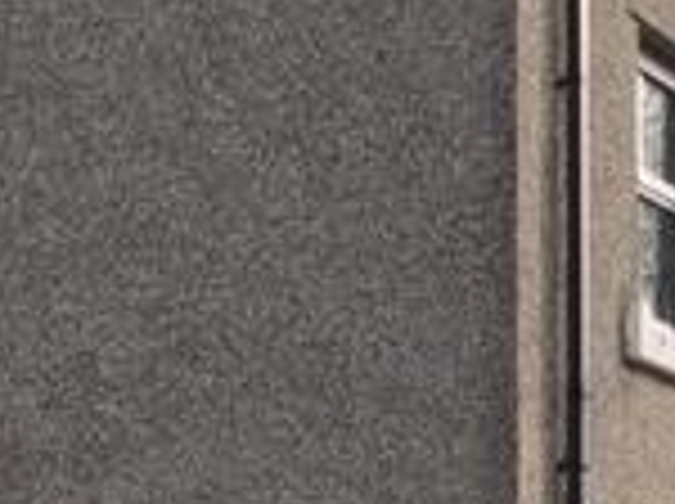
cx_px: 536
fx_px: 2414
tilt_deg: -0.6
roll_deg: +1.5
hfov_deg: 15.8
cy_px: 922
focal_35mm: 124
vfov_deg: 11.1
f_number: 2.2
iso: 25
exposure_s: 1/793
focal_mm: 4.15
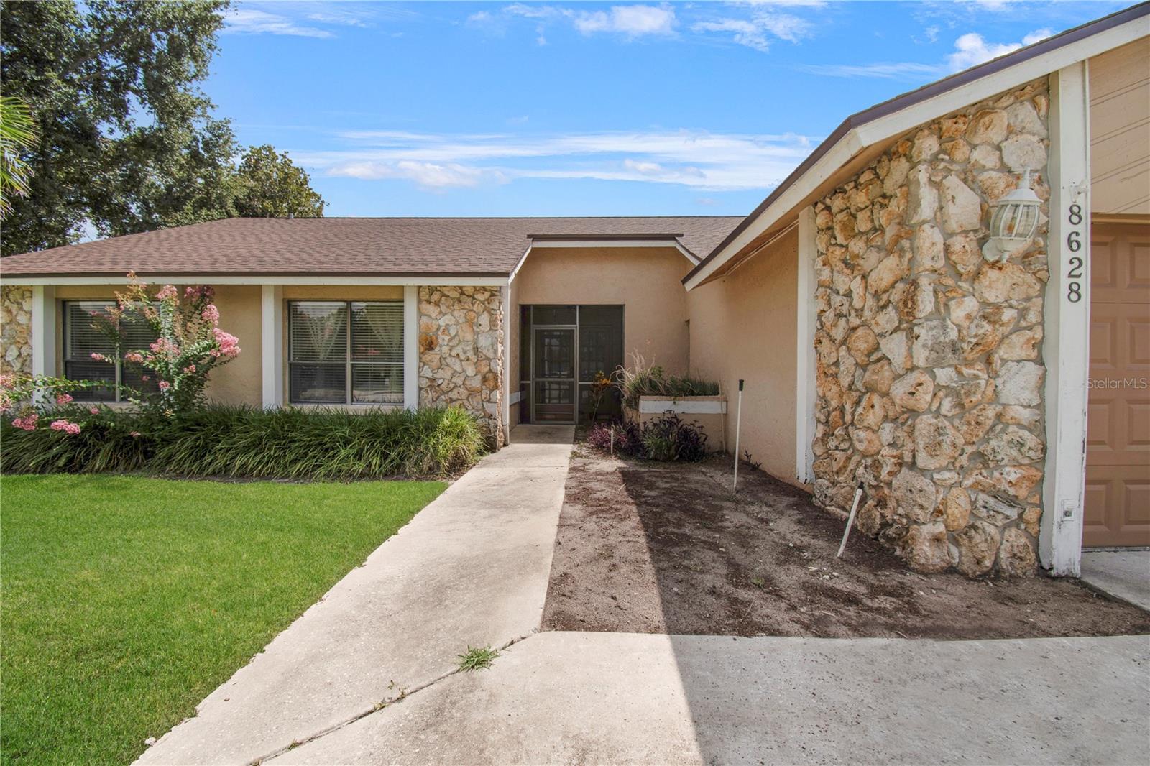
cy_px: 383
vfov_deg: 77.3
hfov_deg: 100.4
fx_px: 479
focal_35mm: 15
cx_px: 575
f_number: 7.1
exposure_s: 1/8000
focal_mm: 10
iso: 100
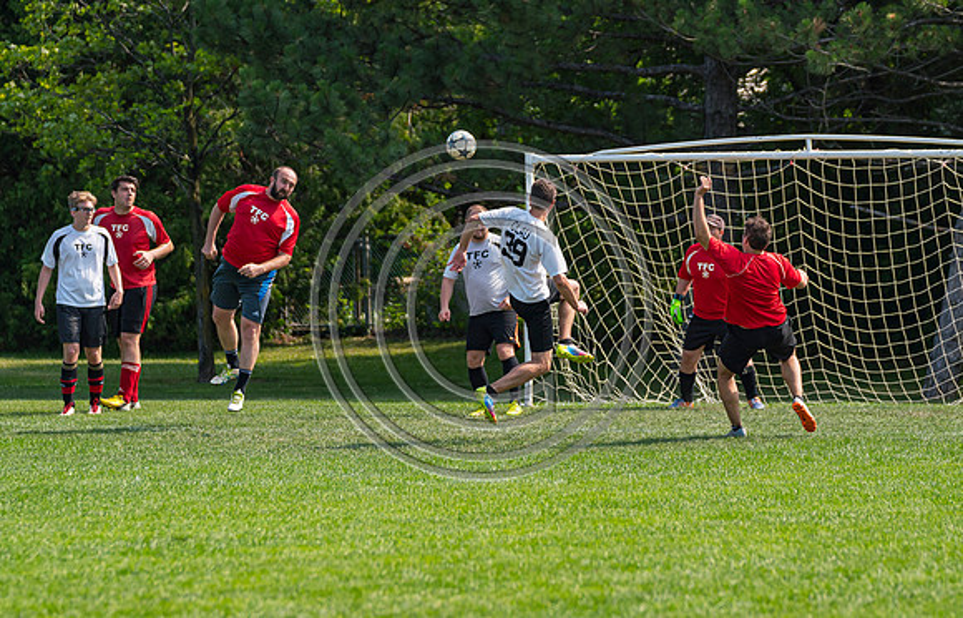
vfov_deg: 5.6
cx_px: 497
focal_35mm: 238
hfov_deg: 8.8
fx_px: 6281
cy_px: 289
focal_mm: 140
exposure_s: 1/3200
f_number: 3.2
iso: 400
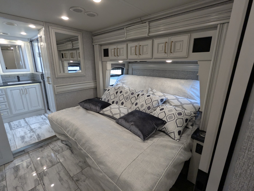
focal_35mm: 16
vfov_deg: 78.2
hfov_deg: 94.4
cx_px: 127
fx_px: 118
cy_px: 96
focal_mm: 2.35
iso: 271
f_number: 2.2
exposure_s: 1/206
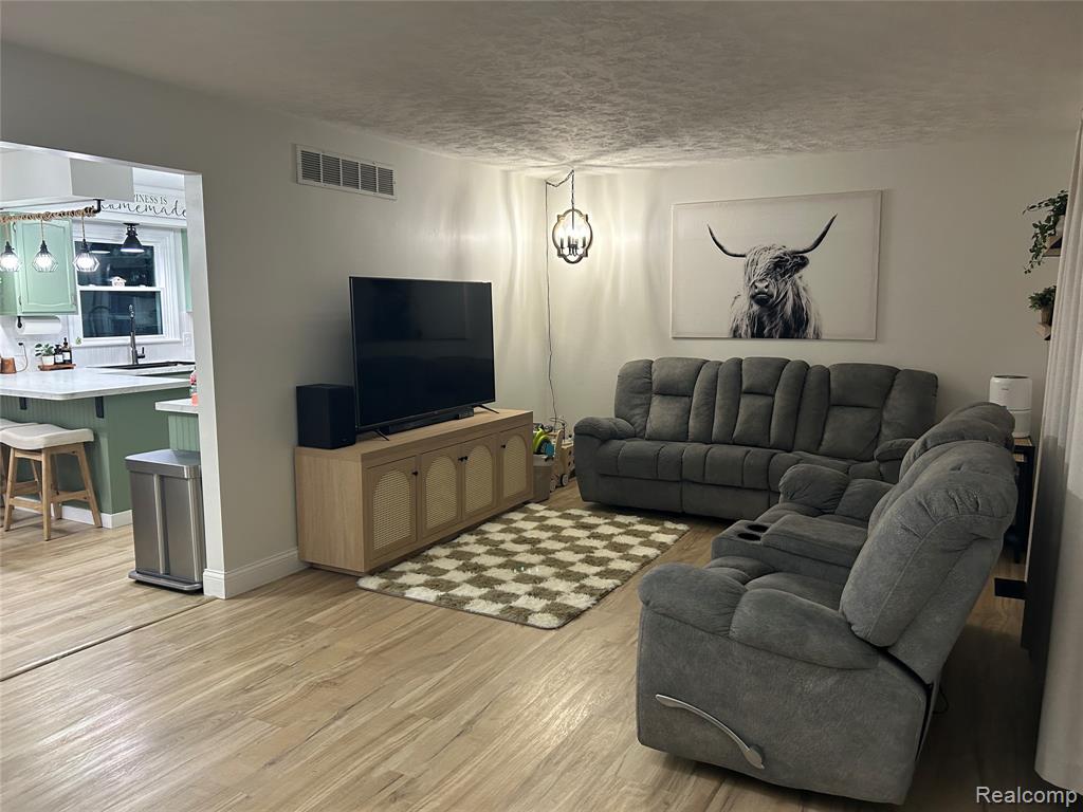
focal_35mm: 26
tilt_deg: -7.1
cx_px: 542
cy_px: 406
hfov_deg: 67.3
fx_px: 813
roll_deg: +0.0
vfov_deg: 53.1
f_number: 1.5
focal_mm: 5.7
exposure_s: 1/60
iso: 200
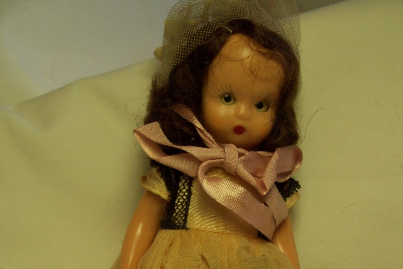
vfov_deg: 25.3
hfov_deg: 38.2
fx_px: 582
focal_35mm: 52
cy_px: 235
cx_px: 202
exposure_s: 1/180
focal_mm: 5.6
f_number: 2.8
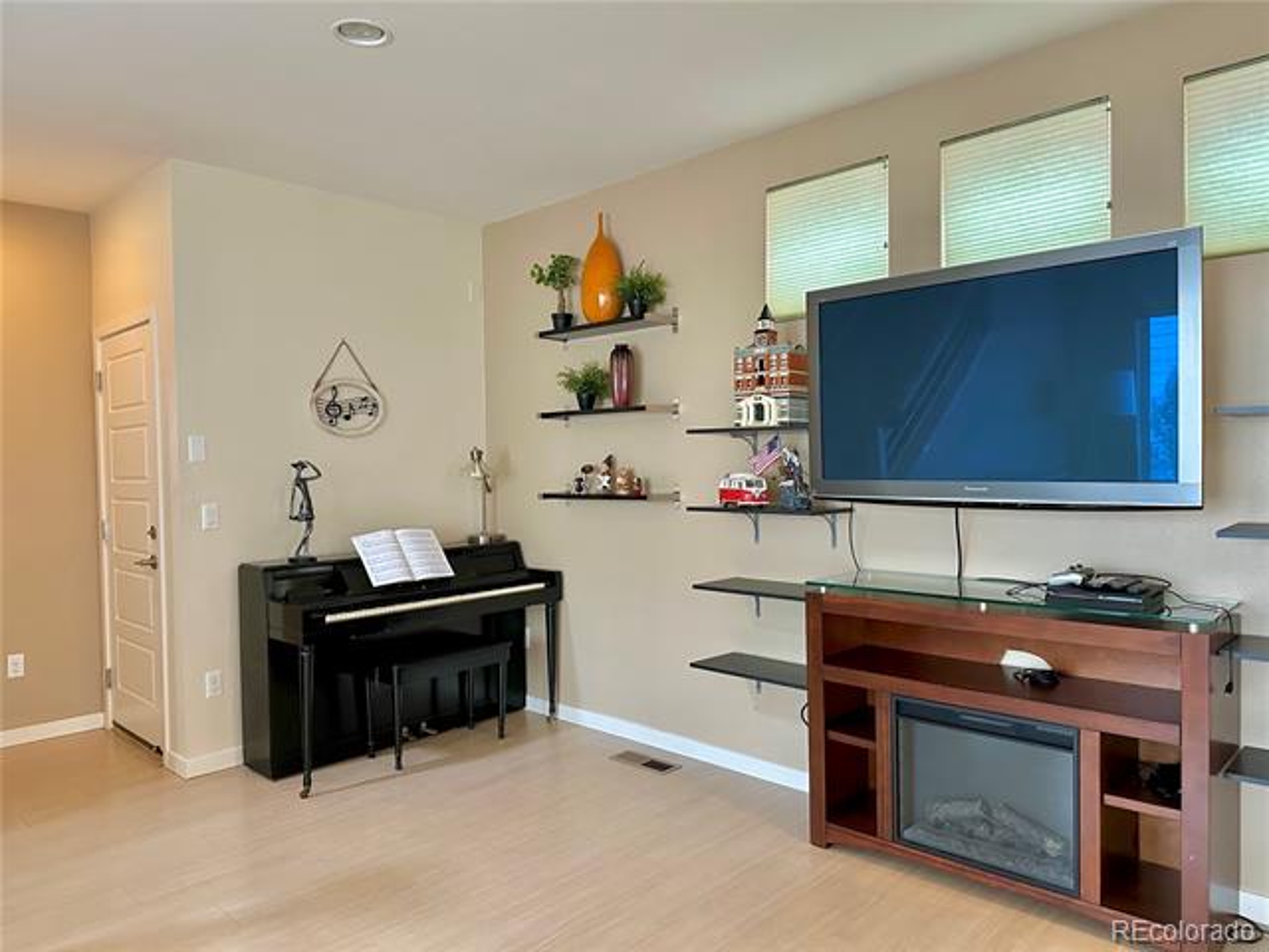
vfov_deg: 56.8
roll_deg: +0.3
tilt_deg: -1.8
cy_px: 476
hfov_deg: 71.6
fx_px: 880
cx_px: 634
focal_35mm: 24
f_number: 1.78
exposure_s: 1/60
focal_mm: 6.86
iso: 640
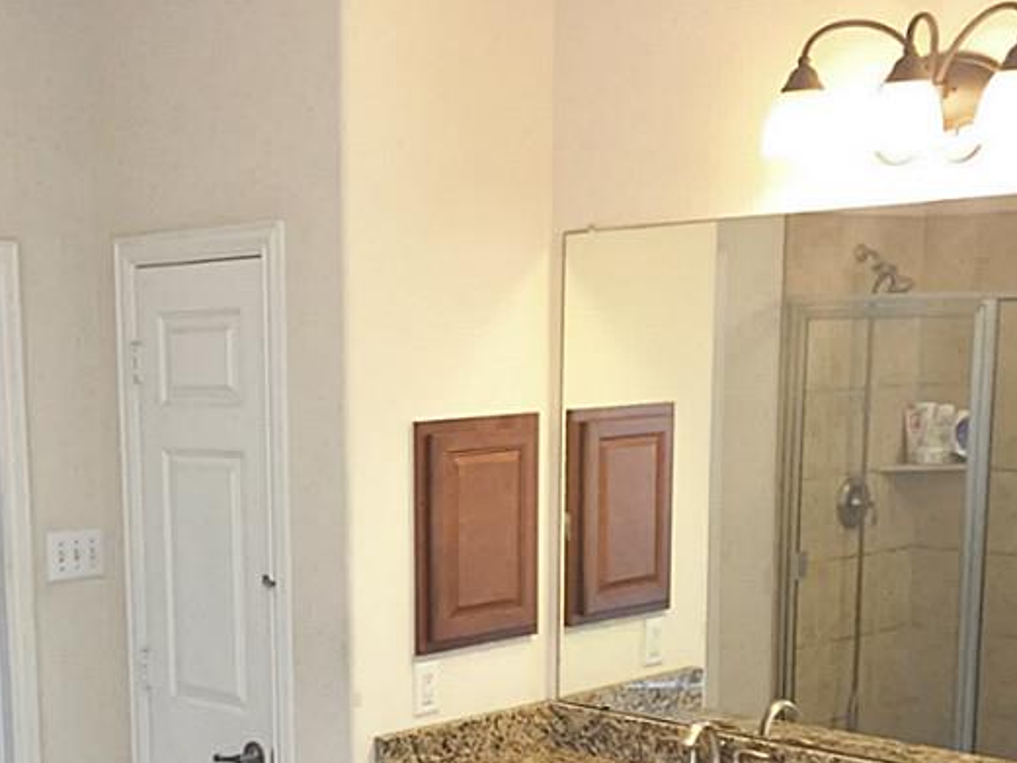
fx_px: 1675
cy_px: 650
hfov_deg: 32.7
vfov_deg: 25.1
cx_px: 178
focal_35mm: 57
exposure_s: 1/30
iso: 50
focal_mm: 4.15
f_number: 2.2
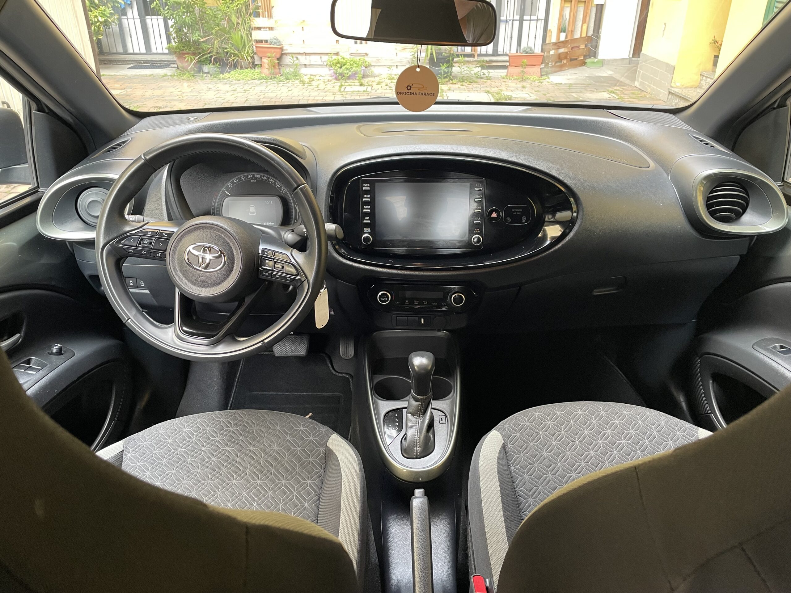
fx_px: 594
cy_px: 296
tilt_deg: -29.2
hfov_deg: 67.3
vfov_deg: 53.1
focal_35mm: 26
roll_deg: +0.1
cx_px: 396
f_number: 1.6
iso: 125
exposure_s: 1/75
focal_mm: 4.2
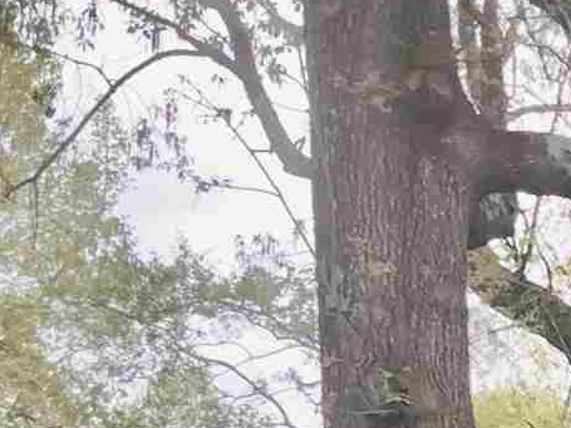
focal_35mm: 189
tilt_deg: -3.9
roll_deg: -1.1
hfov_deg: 9.8
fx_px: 3117
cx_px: 1122
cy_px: 1108
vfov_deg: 7.3
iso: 64
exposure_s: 1/120
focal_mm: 3.99
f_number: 1.8
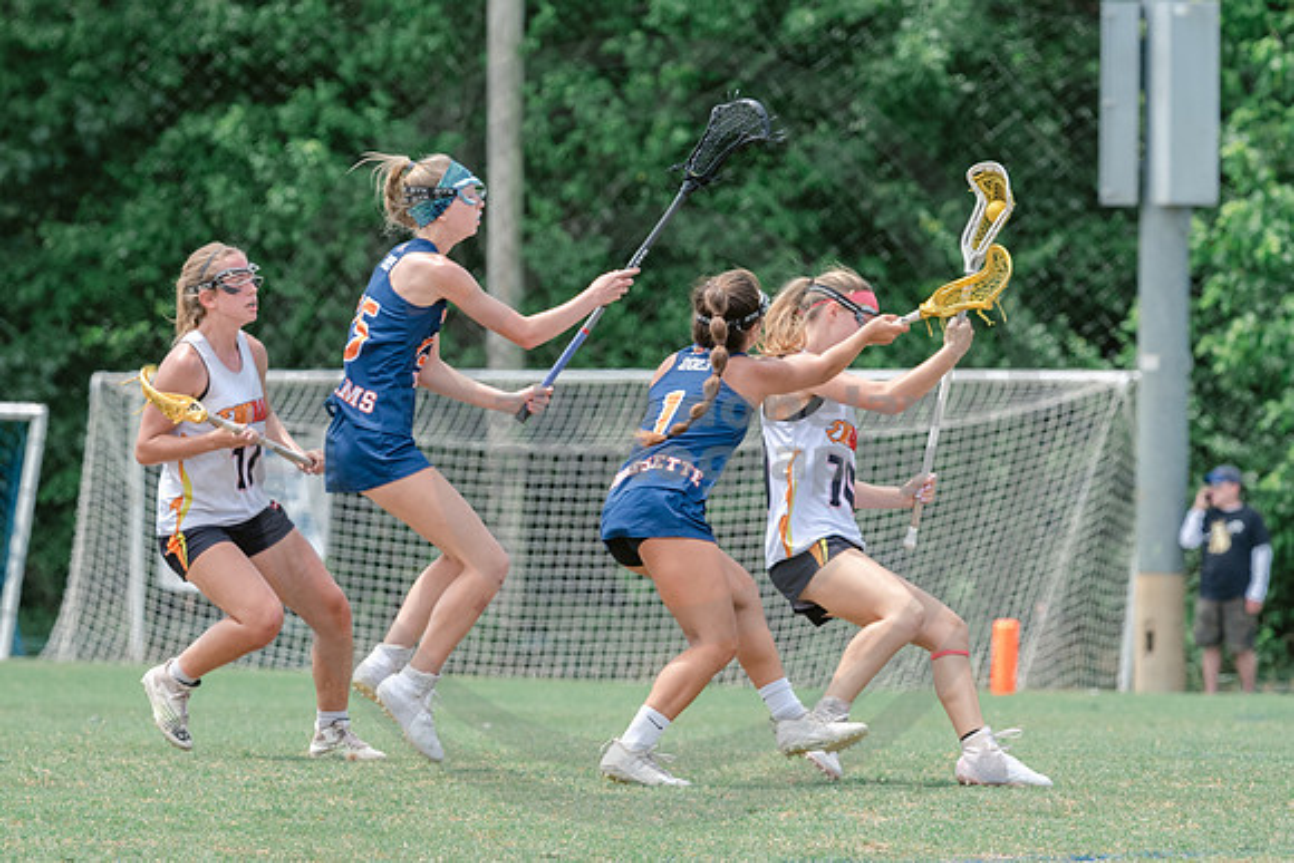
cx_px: 542
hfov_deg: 4.8
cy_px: 627
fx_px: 15586
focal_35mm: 434
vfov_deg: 3.2
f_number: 4.5
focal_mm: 200
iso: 400
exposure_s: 1/1250
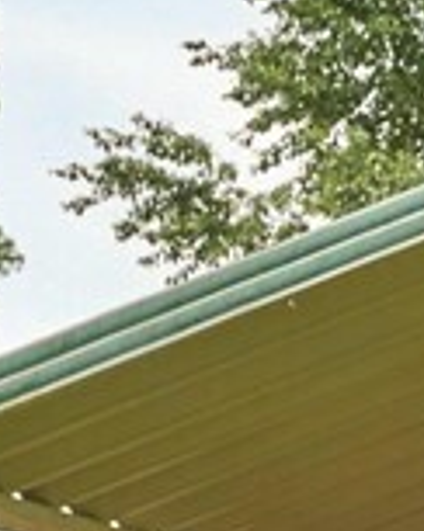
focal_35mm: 125
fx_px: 1965
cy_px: 1031
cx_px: 1531
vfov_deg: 13.4
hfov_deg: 8.5
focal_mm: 12
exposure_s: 1/30
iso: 125
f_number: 7.1
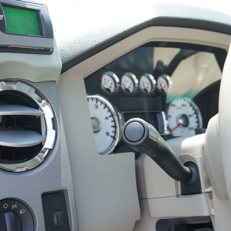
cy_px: 147
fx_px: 369
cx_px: 68
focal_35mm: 49
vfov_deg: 34.6
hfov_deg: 34.3
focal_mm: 19
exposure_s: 1/80
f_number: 4.5
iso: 100
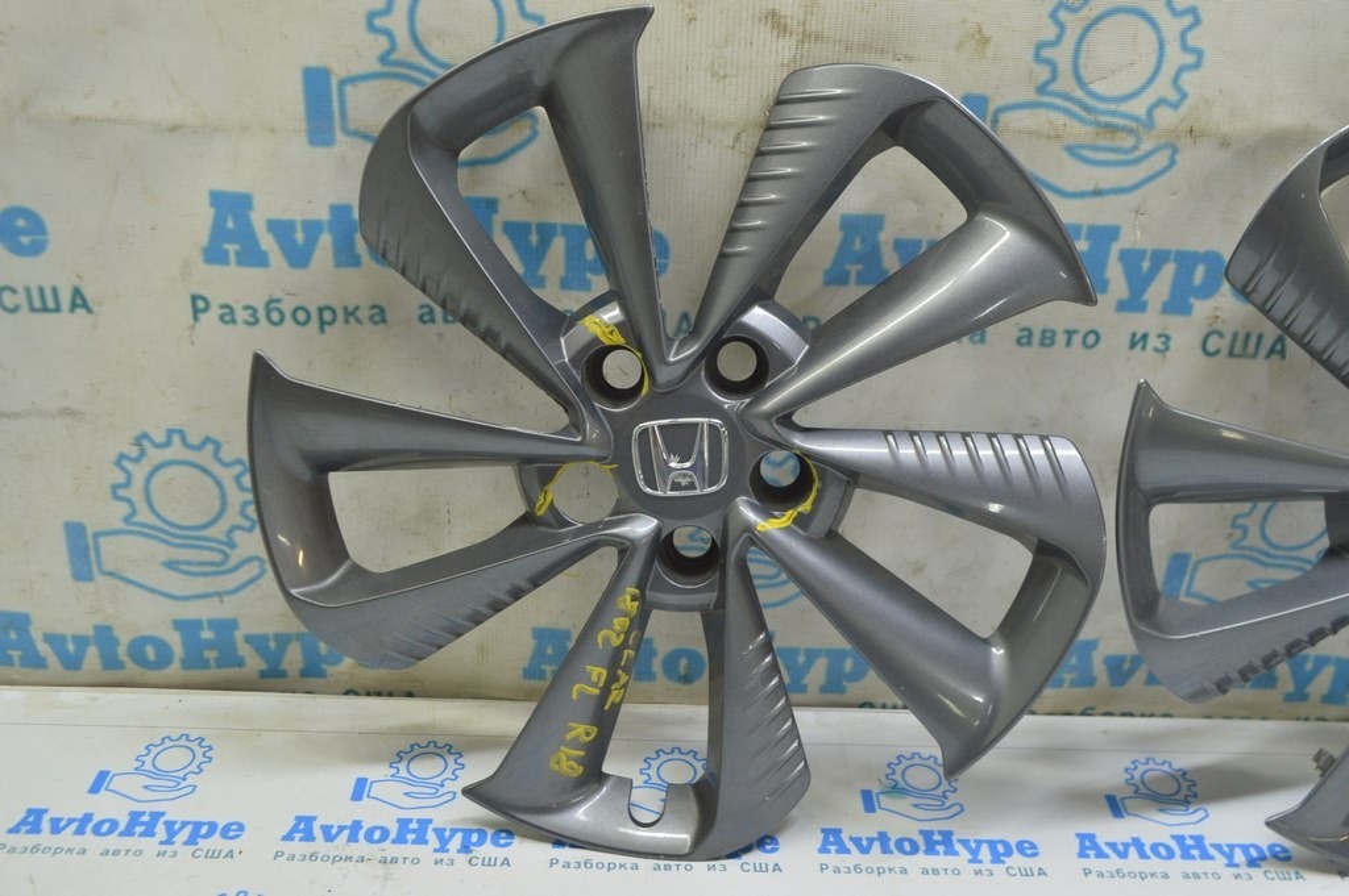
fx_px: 1348
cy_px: 448
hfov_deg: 53.2
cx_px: 674
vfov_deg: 36.8
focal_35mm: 36
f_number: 5.6
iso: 400
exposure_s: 1/20
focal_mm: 24
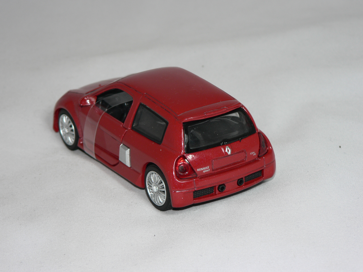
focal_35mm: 99
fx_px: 1038
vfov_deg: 14.9
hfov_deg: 19.8
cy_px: 136
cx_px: 182
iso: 80
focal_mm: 16.5
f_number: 3.2
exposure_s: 1/60
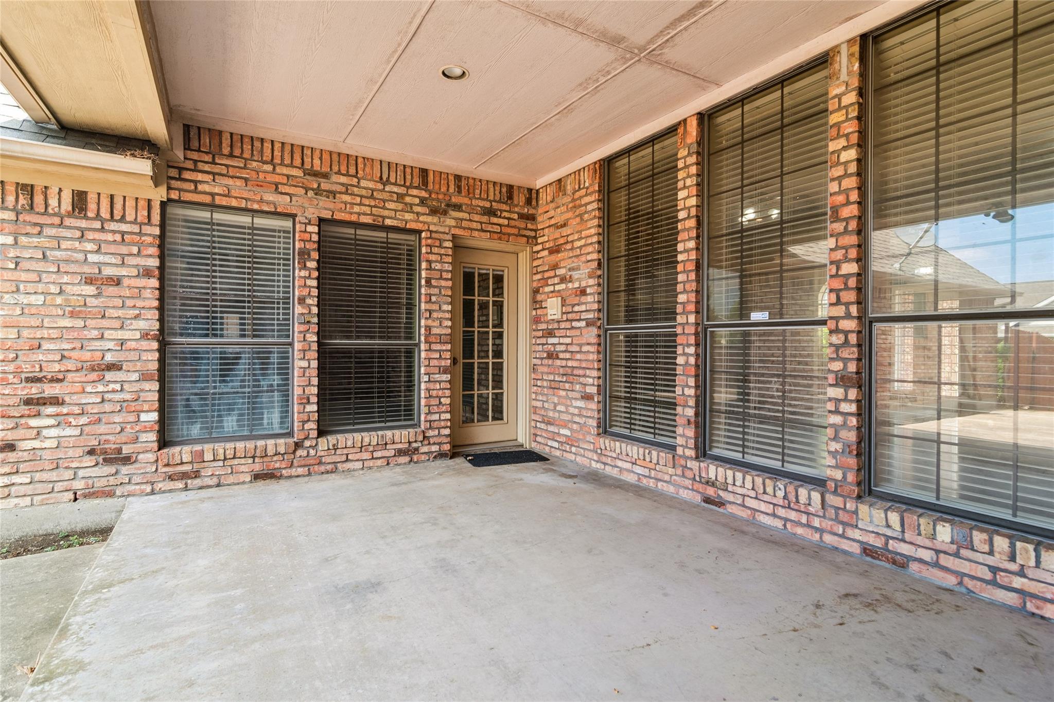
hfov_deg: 95.0
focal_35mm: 16
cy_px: 351
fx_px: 483
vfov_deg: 72.0
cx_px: 527
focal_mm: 11
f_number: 8
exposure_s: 1/10
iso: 100
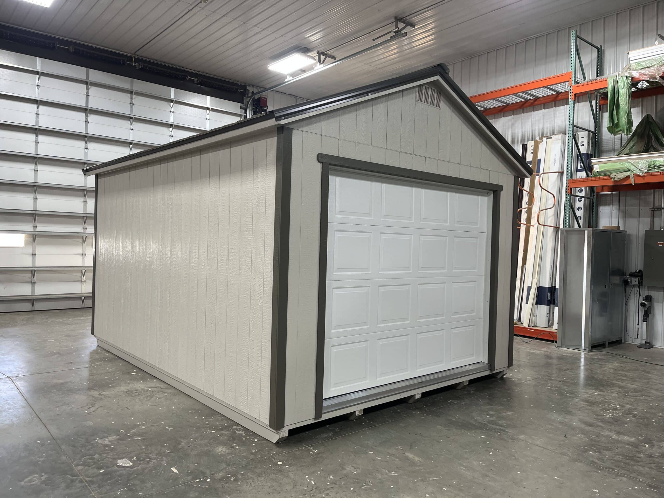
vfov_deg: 53.1
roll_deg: -1.6
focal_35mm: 26
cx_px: 332
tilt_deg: -0.8
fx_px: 499
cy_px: 249
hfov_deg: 67.3
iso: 64
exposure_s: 1/60
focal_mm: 5.1
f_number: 1.6
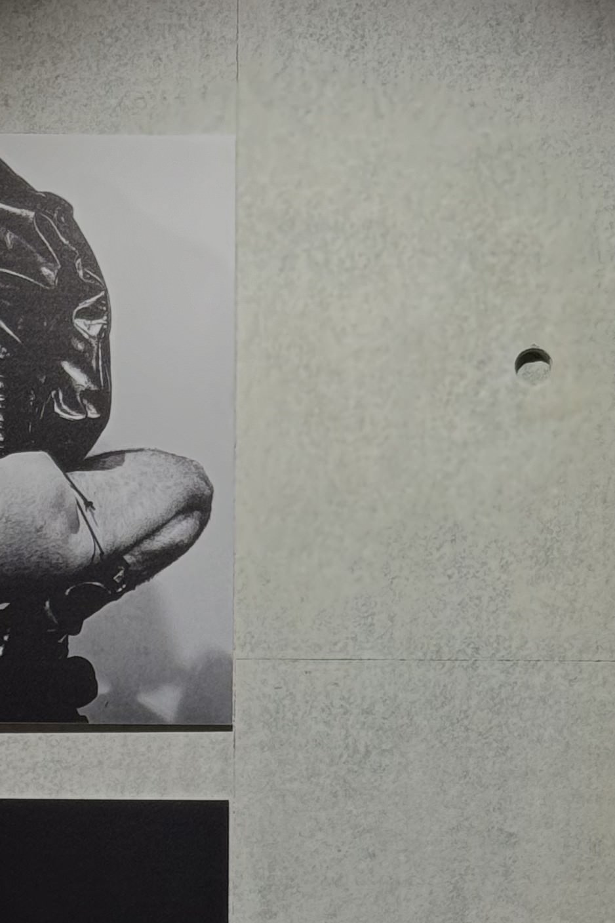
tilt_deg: -0.5
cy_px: 964
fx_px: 3666
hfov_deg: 9.6
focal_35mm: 143
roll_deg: -0.2
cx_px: 409
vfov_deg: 14.1
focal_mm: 6.76
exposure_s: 1/60
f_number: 1.78
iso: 250
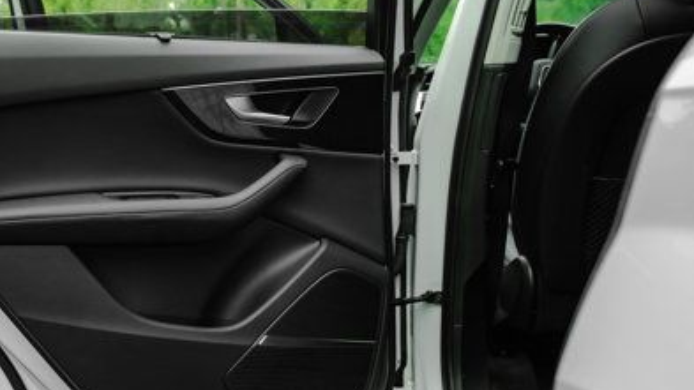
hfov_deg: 48.0
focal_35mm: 41
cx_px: 198
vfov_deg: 29.0
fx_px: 754
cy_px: 184
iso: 320
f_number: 4.5
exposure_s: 1/320
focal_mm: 24
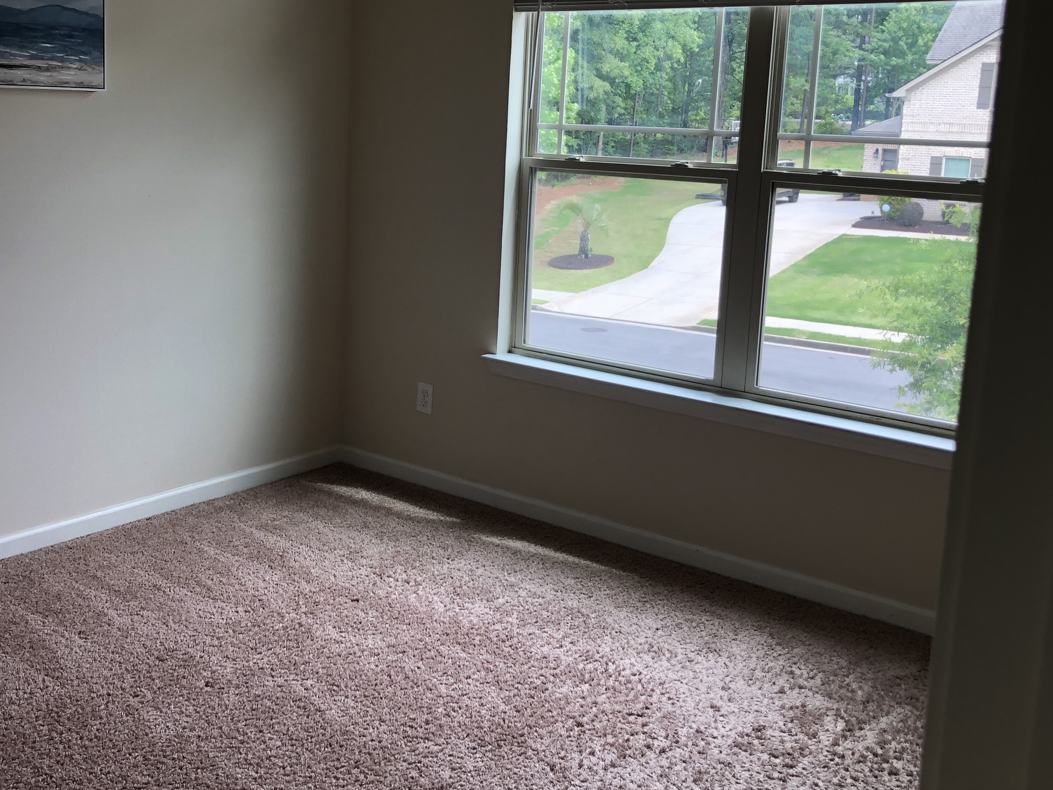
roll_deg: -2.5
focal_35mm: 41
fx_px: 1247
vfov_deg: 35.0
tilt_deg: -11.2
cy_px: 298
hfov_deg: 45.1
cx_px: 355
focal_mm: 3.99
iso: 40
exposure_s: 1/120
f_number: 1.8
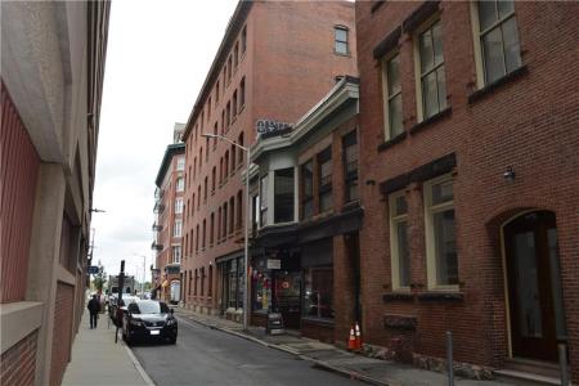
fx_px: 482
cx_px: 290
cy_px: 193
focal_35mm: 30
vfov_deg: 43.6
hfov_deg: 61.9
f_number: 5.6
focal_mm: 20
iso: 110
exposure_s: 1/125
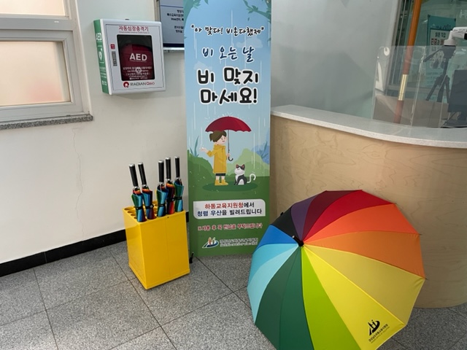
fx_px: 351
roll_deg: -0.7
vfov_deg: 53.1
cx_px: 234
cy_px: 175
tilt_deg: -19.8
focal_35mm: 26
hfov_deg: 67.3
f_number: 1.6
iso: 320
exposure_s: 1/60
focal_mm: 4.2
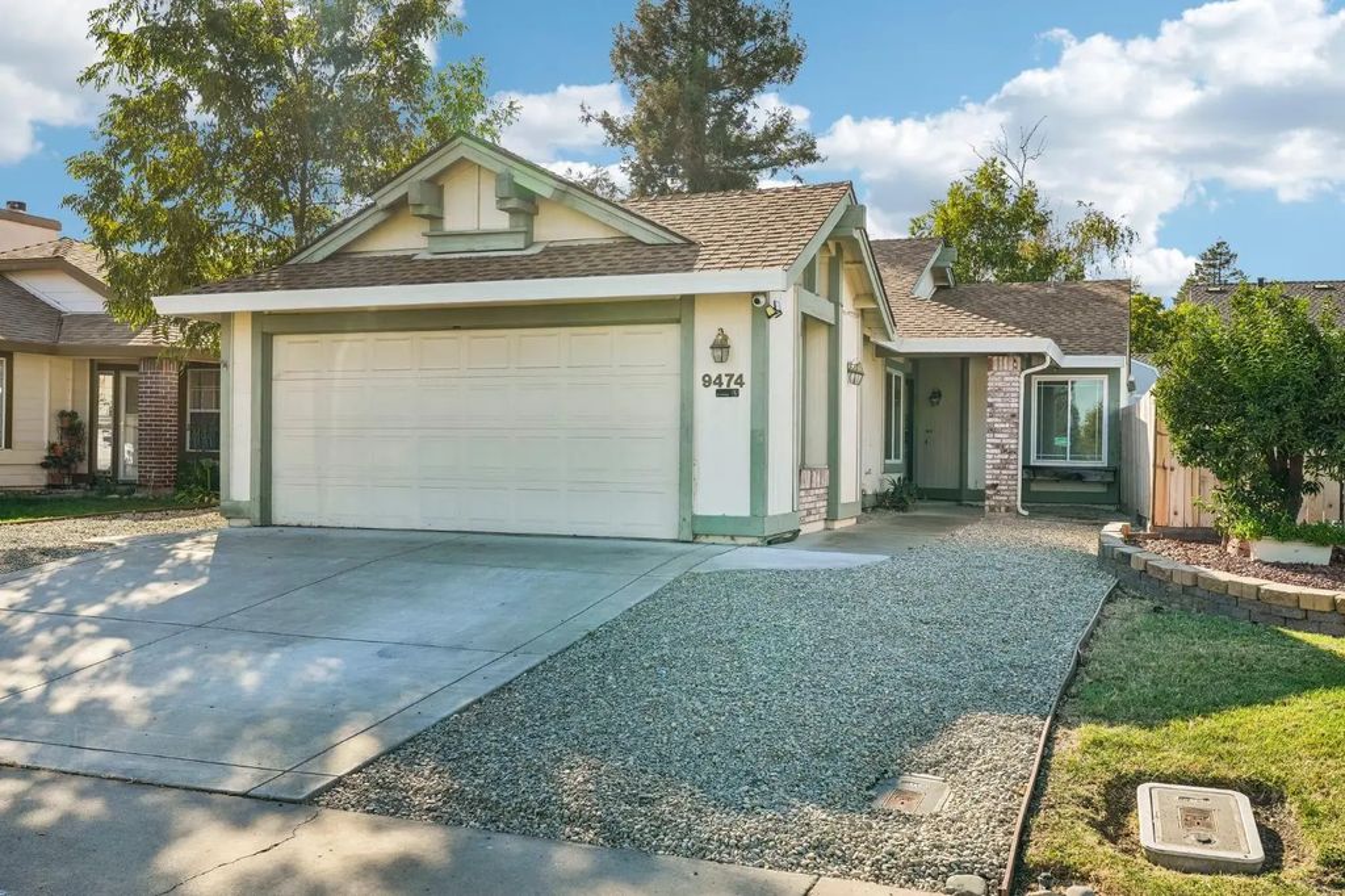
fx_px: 1158
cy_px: 448
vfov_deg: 42.3
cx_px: 672
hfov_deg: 60.3
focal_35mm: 31
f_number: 8
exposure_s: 1/200
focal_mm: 31
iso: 320
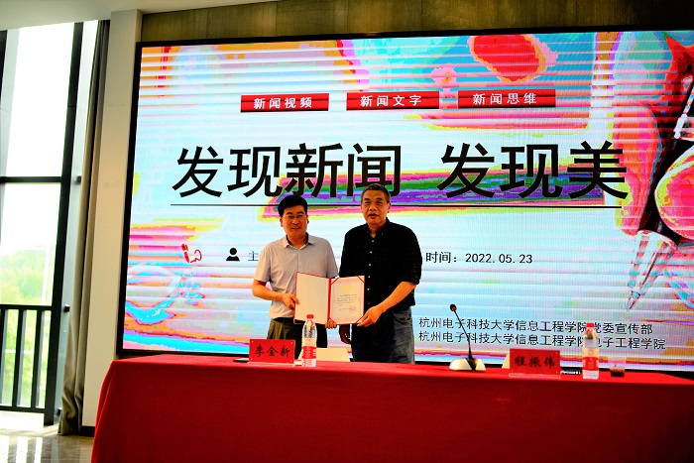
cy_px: 232
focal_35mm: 35
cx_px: 347
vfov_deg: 37.9
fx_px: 675
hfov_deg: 54.4
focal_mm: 35
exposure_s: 1/800
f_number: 1.8
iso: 400
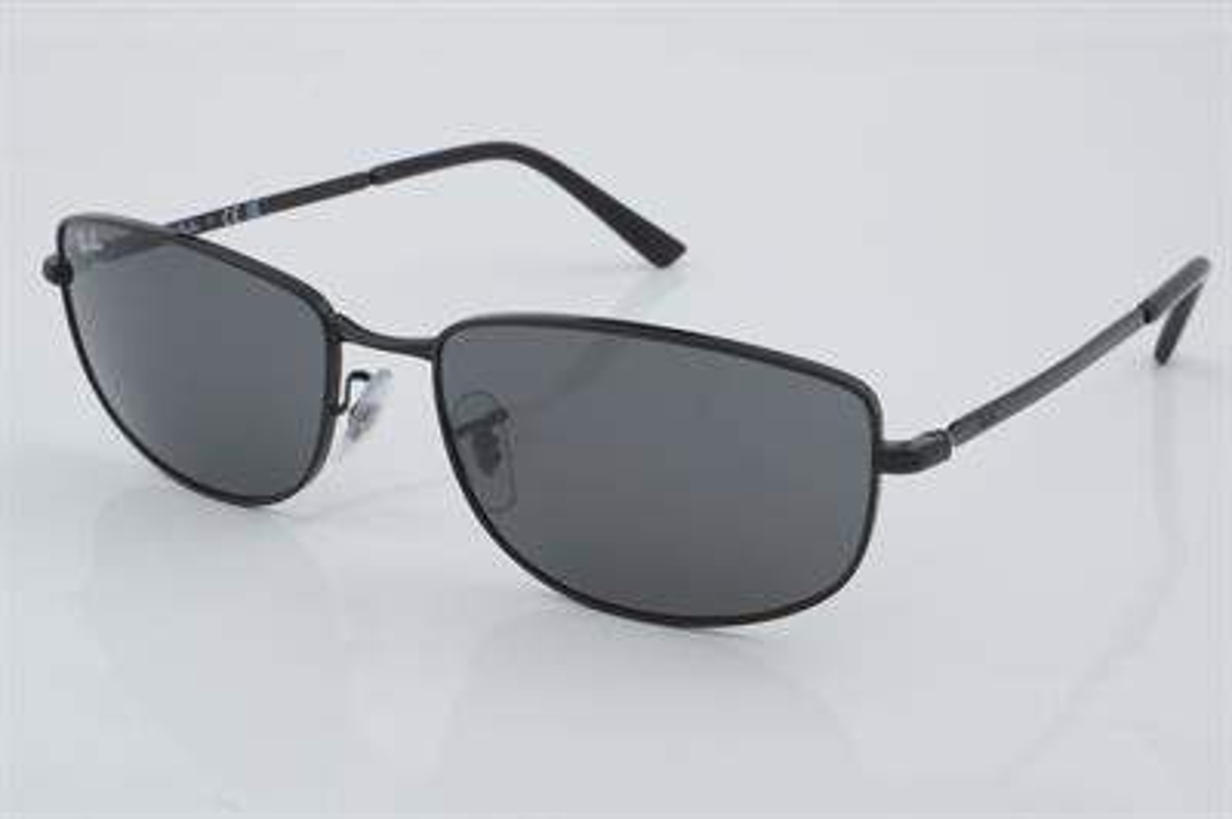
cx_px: 616
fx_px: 2564
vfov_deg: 18.2
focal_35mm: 75
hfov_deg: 27.0
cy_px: 410
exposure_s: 1/4
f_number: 32
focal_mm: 50
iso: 100
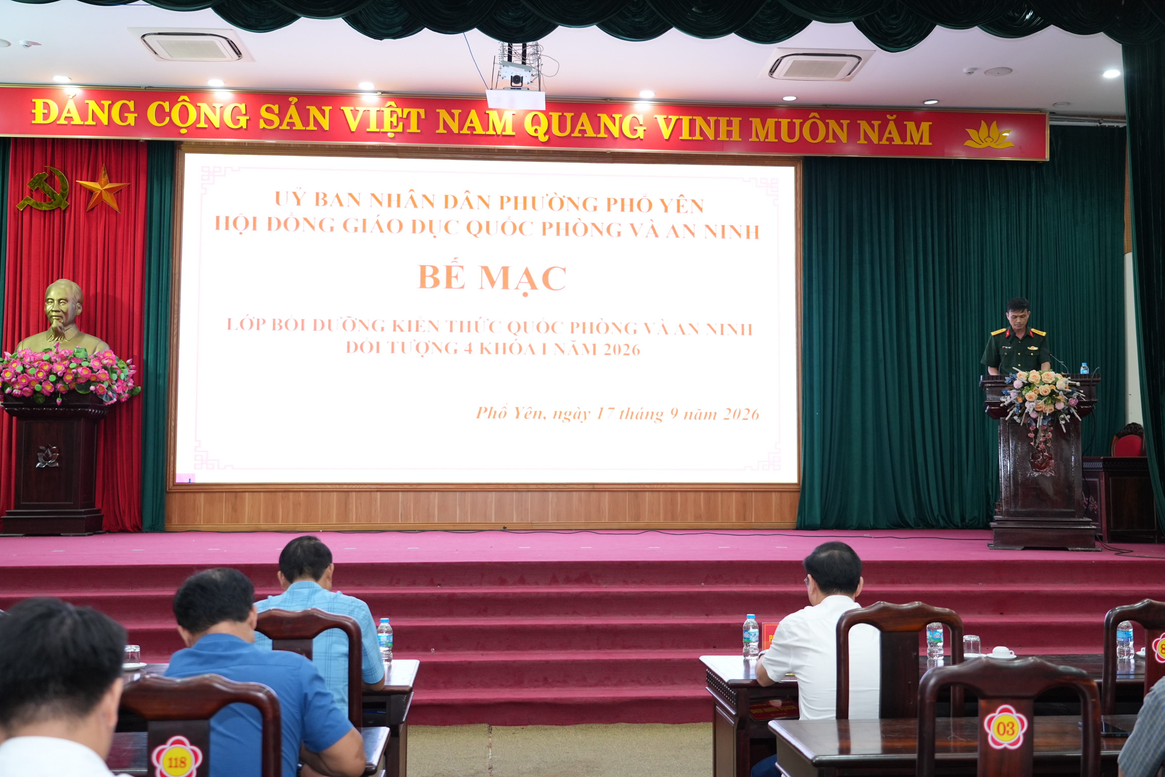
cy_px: 388
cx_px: 582
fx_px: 1230
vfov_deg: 35.1
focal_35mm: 38
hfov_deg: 50.7
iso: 2000
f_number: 4
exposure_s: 1/80
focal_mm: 38
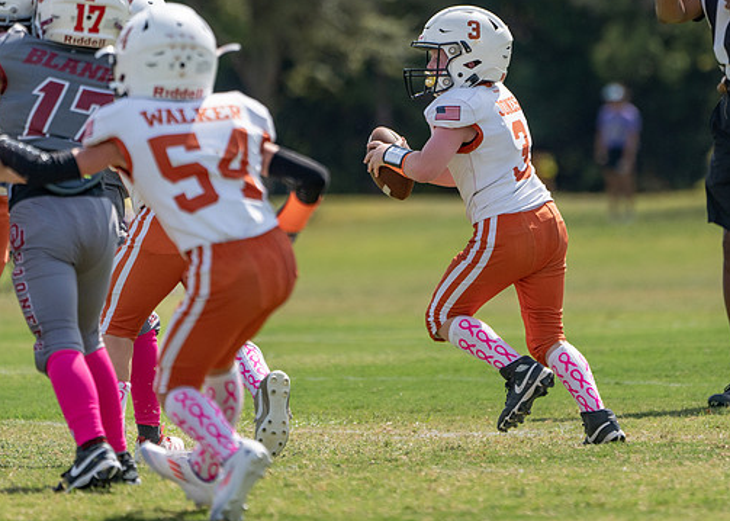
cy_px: 173
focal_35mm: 656
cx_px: 463
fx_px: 13597
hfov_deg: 3.1
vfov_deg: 2.2
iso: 500
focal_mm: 400
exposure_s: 1/2500
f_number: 5.6
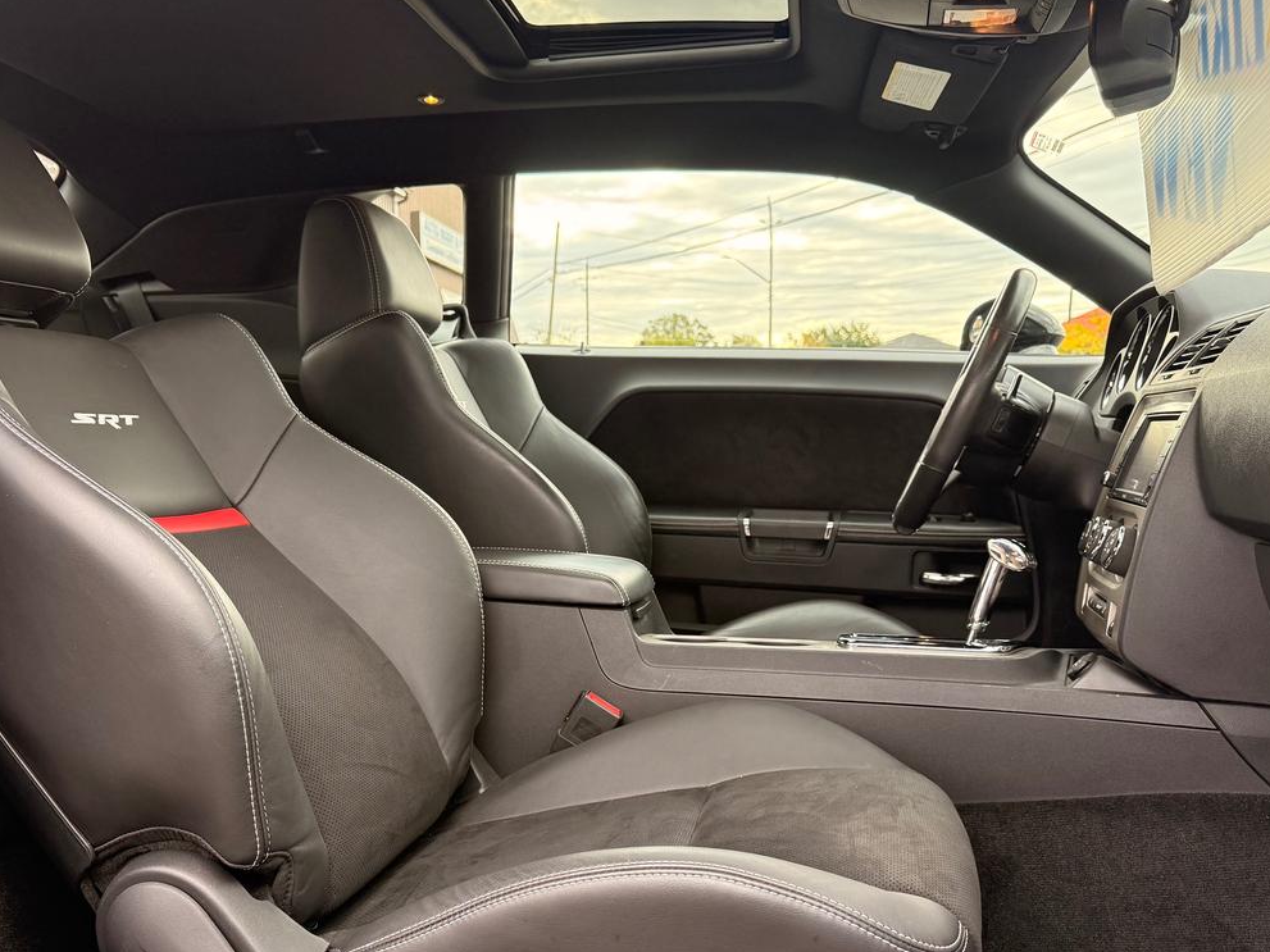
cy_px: 607
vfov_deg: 45.0
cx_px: 529
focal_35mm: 31
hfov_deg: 58.0
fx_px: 1137
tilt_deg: -7.9
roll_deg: +0.7
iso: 200
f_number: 1.78
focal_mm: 6.76
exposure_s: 1/217
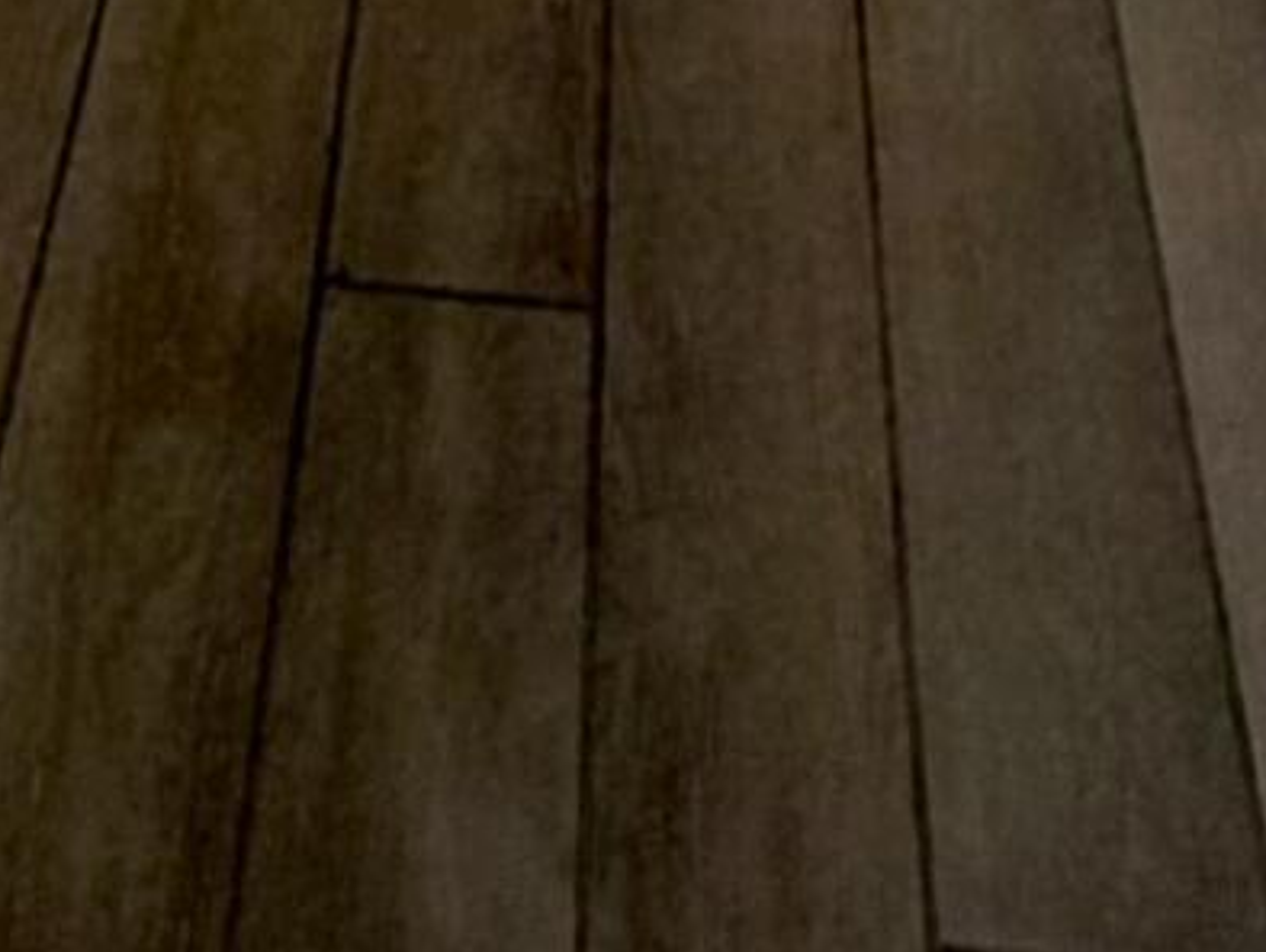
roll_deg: -0.2
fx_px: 2598
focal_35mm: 71
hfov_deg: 27.2
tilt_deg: -7.2
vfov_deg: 10.8
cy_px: -2052
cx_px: 440
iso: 200
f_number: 2.2
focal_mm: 2.22
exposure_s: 1/60
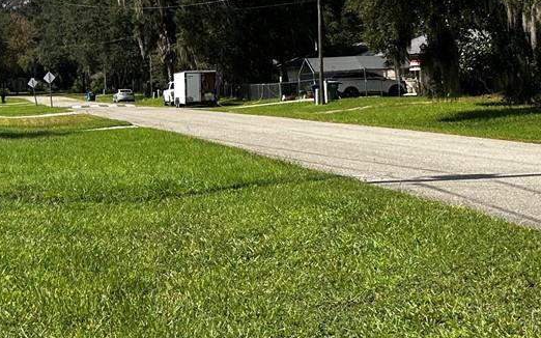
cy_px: -19
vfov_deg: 16.3
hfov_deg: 26.4
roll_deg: +1.6
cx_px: 193
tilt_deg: +3.3
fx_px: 1150
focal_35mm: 78
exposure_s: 1/5263
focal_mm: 6.86
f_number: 1.78
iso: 80
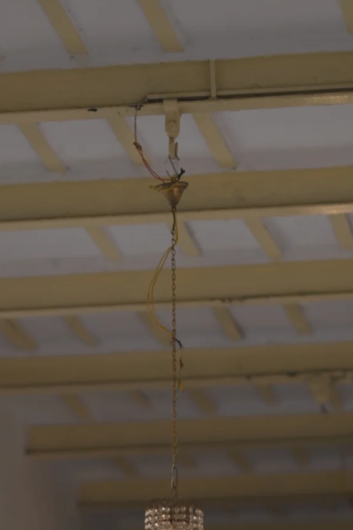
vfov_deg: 7.9
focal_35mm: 255
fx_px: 3753
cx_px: -10
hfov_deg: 5.4
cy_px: 751
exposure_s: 1/320
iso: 100
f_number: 1.6
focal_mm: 85
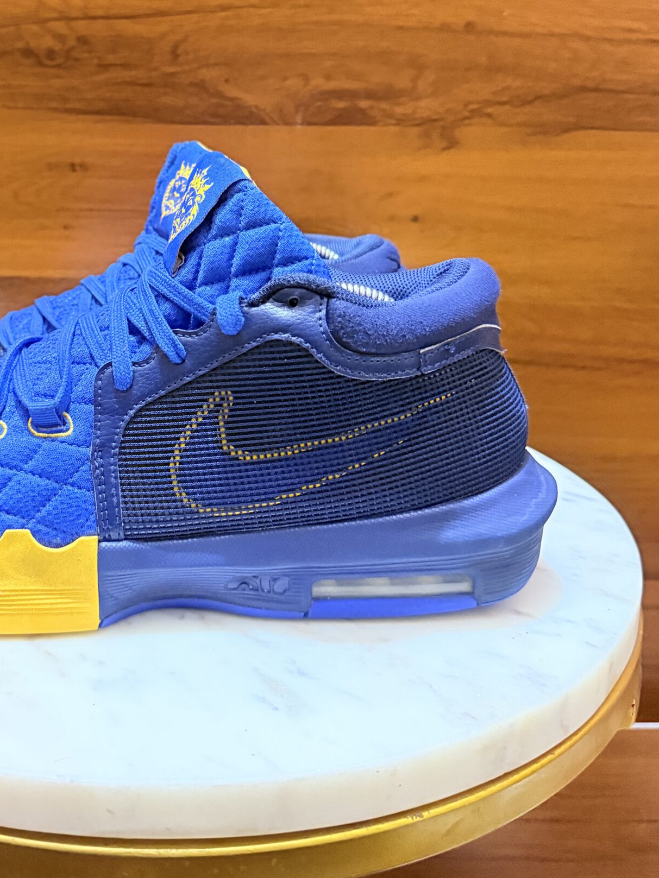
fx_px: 964
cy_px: 283
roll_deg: -1.8
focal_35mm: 38
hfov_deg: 37.0
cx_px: 185
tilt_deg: -10.9
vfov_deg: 48.1
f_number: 1.78
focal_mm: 6.76
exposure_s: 1/33
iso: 800
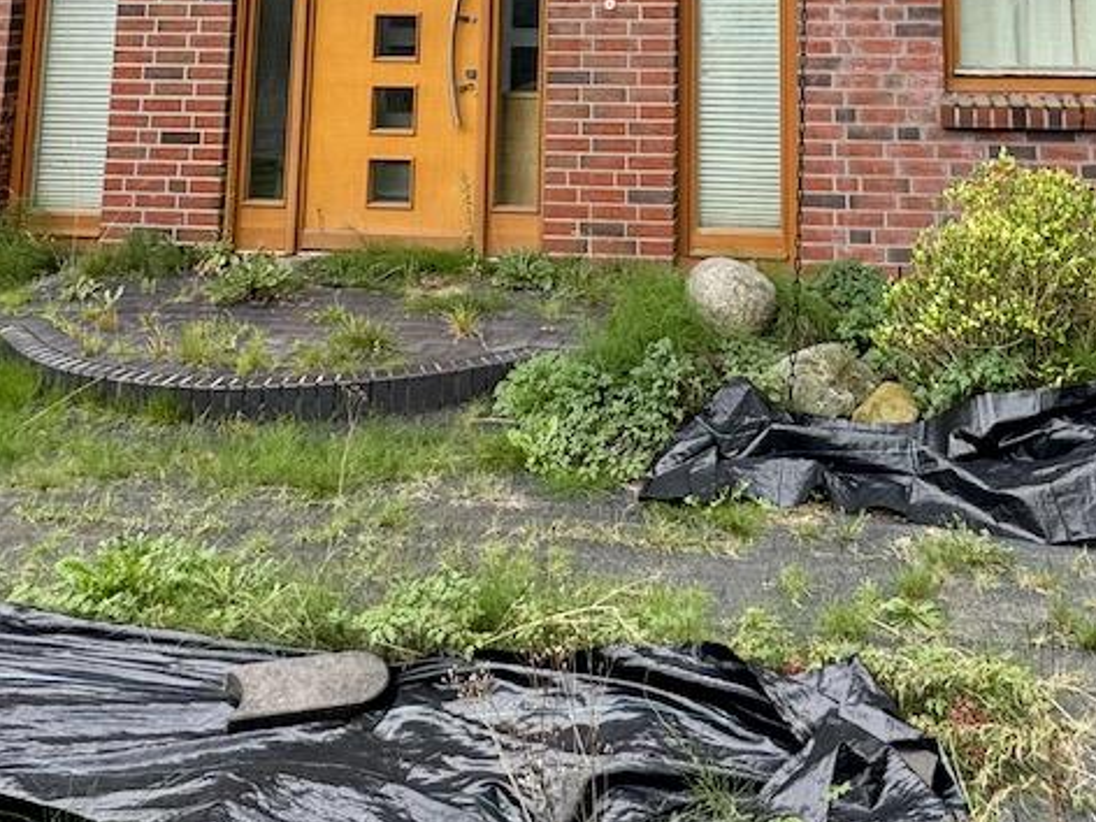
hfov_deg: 48.1
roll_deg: +0.1
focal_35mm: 38
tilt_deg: +9.1
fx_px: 1203
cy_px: -218
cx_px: 738
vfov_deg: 30.6
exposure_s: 1/143
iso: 40
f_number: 2.2
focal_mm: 2.22
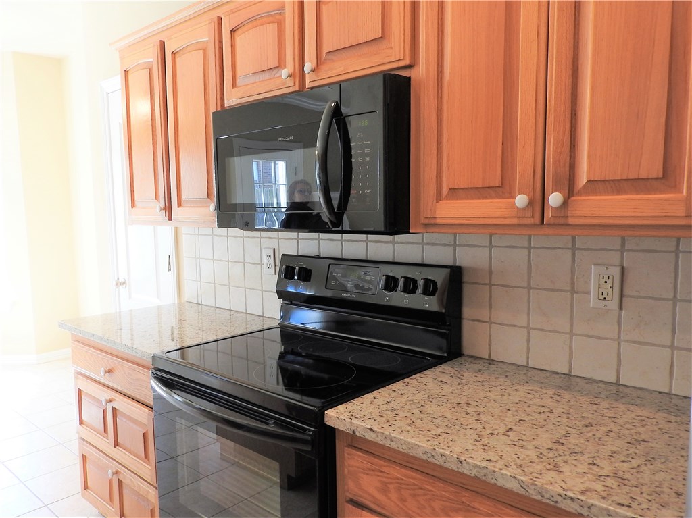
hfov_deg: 71.6
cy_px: 259
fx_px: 480
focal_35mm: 24
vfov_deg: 56.8
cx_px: 346
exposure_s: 1/40
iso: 100
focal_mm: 4.3
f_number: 3.3
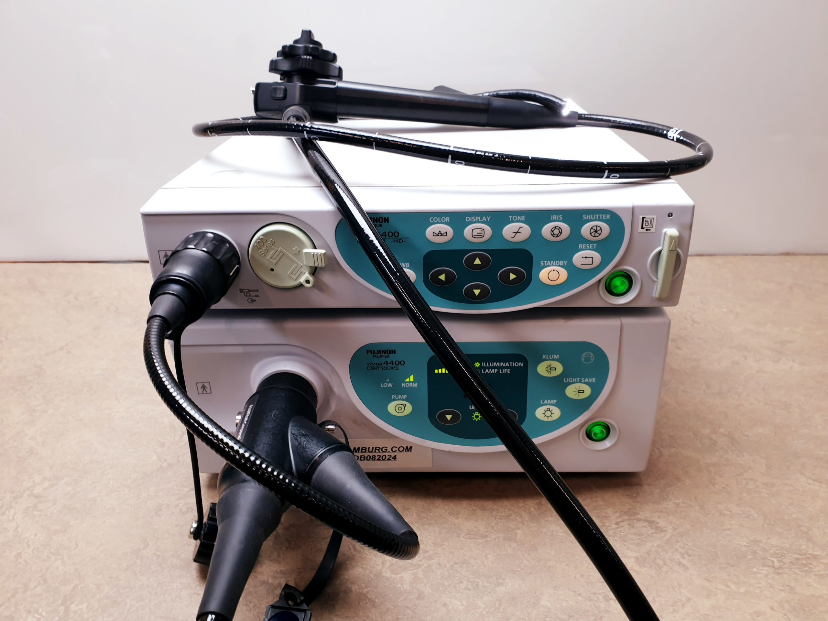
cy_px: 310
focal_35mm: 26
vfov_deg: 53.1
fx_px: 622
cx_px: 414
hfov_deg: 67.3
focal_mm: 4.3
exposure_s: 1/50
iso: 80
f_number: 2.4
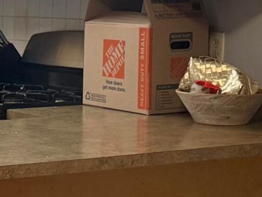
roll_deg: +1.1
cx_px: -89
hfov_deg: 13.1
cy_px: 141
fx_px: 1098
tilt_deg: -8.2
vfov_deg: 10.2
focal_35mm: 145
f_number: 1.78
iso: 250
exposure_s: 1/60
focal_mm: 6.76
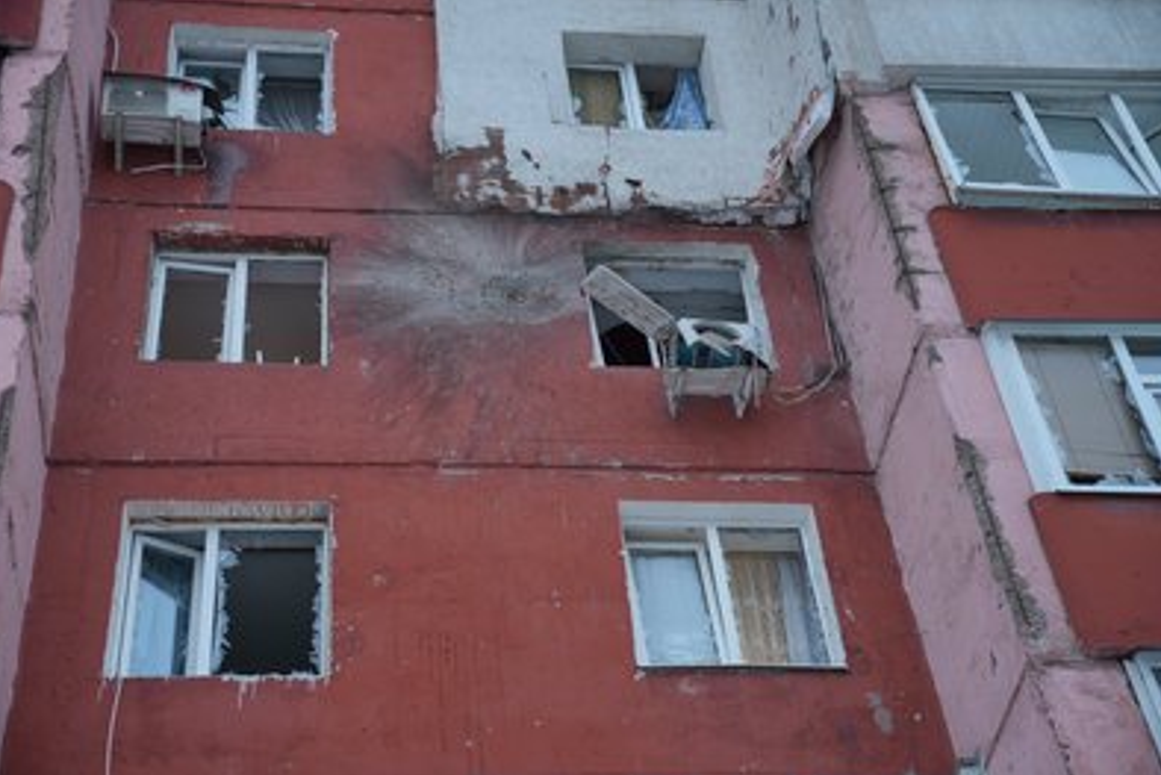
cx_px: 575
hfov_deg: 28.4
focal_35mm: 71
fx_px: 2290
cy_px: 390
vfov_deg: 19.2
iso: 125
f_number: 2.8
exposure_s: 1/60
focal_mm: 70
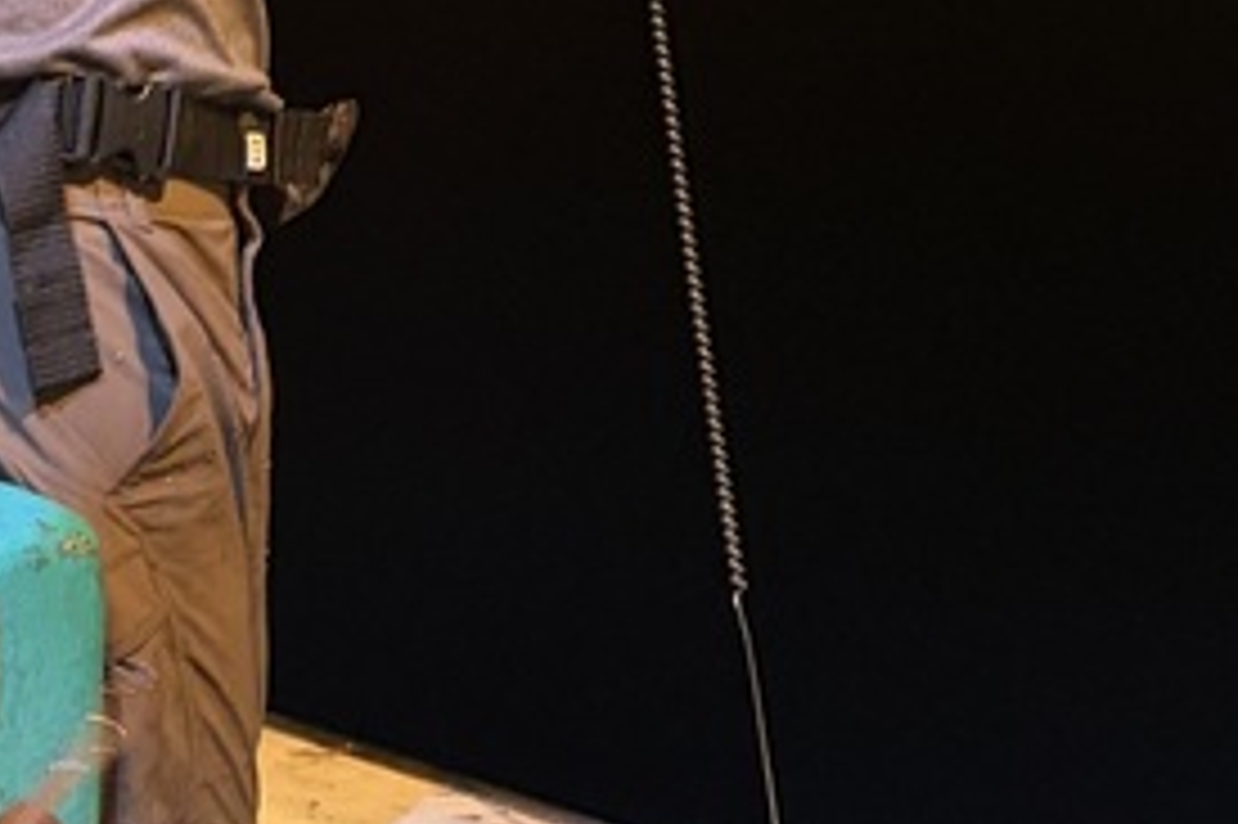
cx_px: 135
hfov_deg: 23.6
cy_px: 257
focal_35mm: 84
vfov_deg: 16.2
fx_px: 2887
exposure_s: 1/59
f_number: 1.6
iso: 320
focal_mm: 5.96
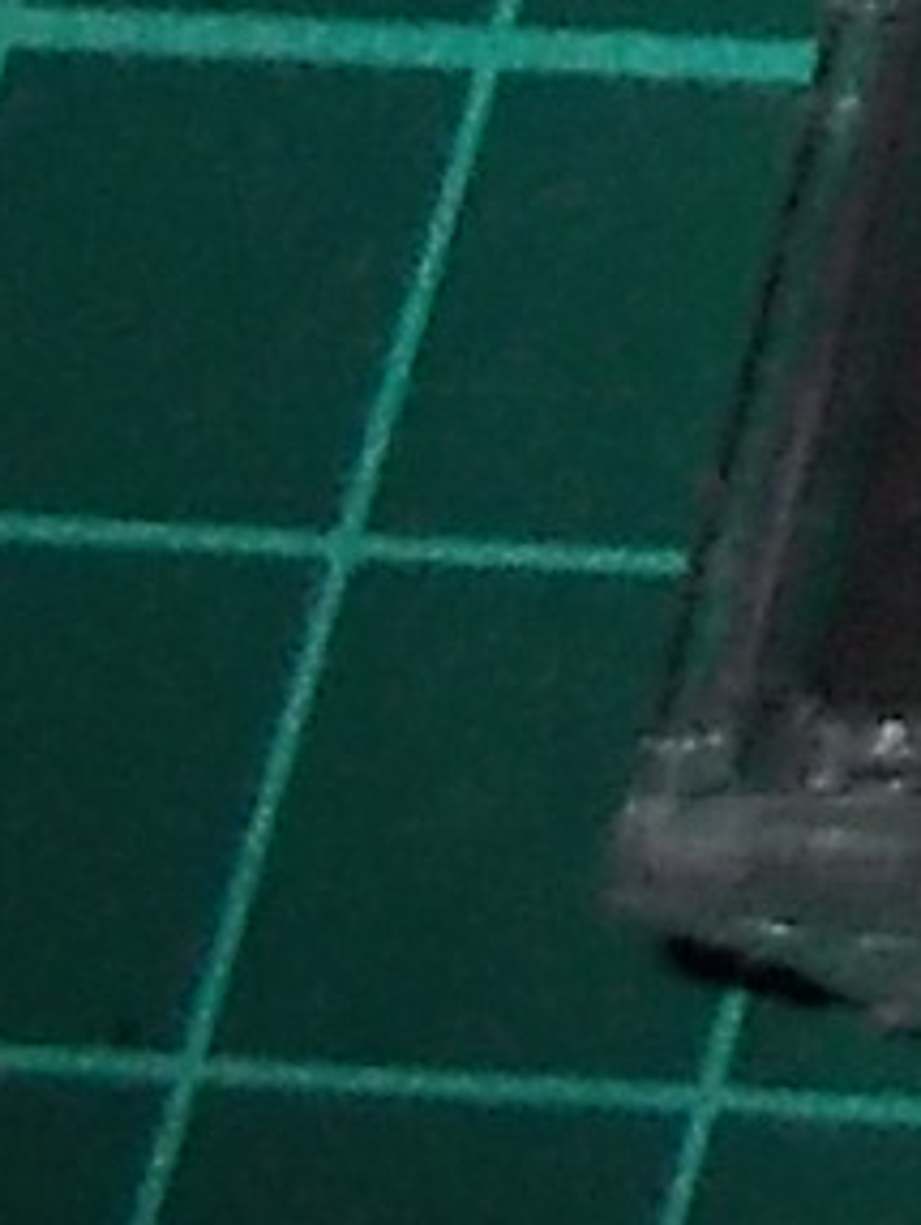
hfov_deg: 5.1
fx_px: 8147
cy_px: -1388
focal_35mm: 230
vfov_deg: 8.1
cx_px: 4772
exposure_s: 1/30
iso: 200
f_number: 3.3
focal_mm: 4.1
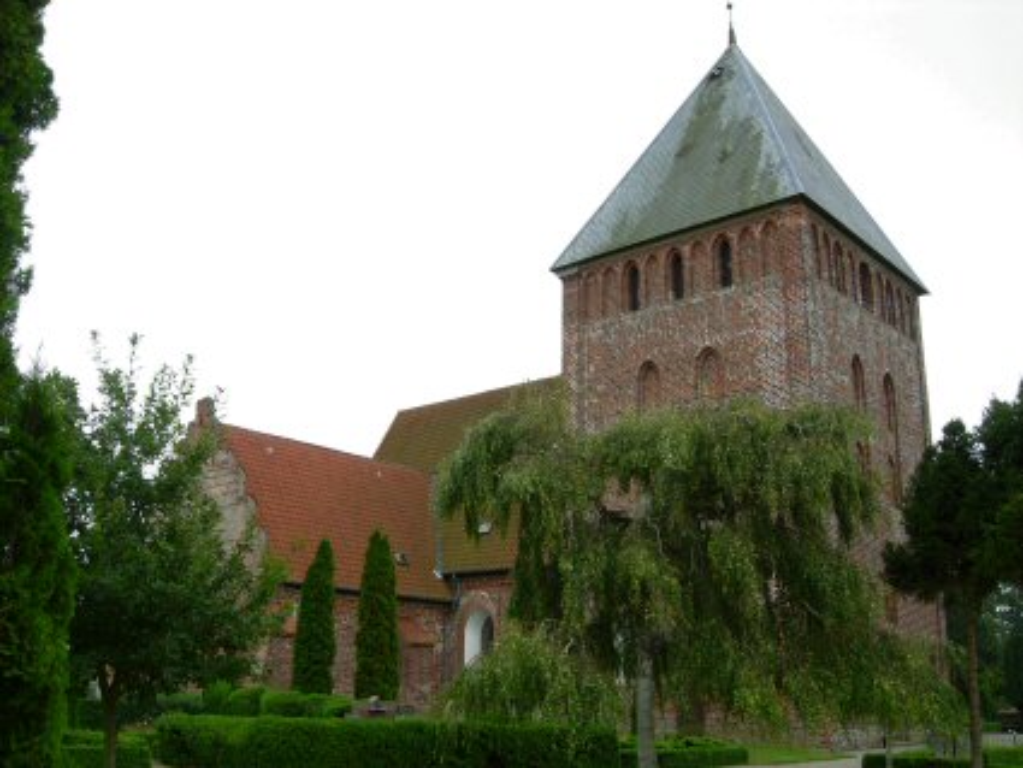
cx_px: 512
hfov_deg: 51.3
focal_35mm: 36
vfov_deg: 39.7
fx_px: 1064
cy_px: 384
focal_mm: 7.5
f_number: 4.3
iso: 50
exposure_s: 1/186
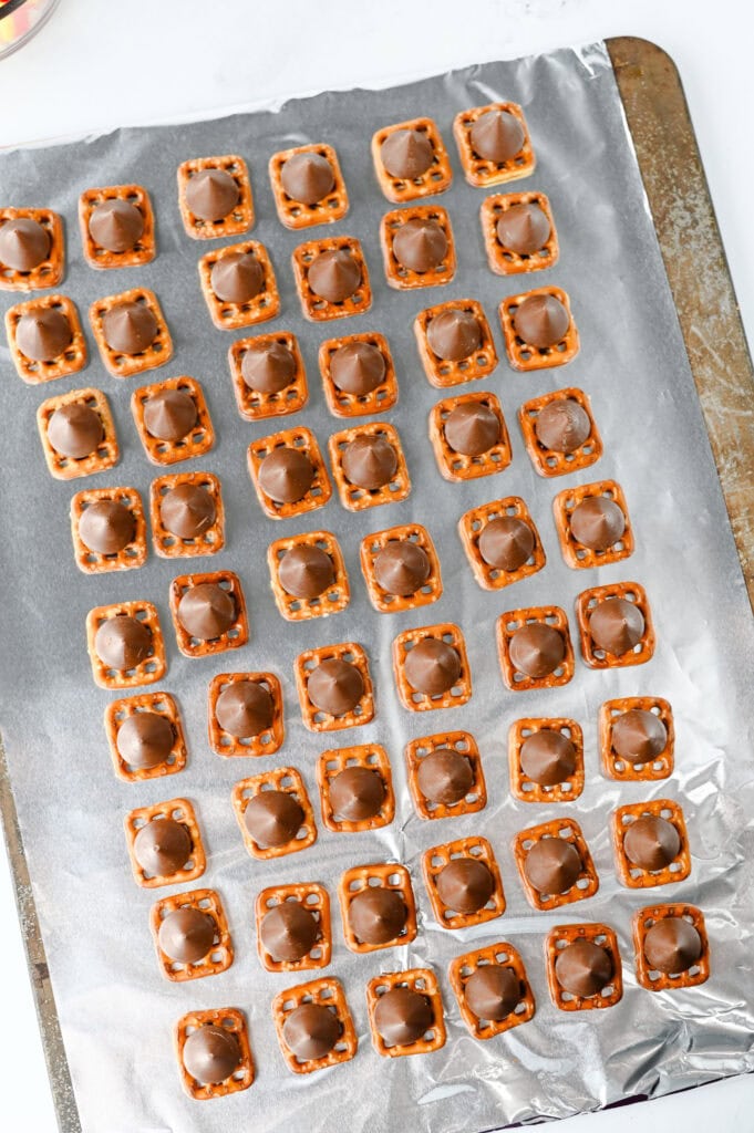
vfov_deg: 39.6
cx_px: 377
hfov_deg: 26.9
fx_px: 1573
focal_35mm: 50
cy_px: 566
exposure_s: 1/125
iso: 400
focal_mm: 50
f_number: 4
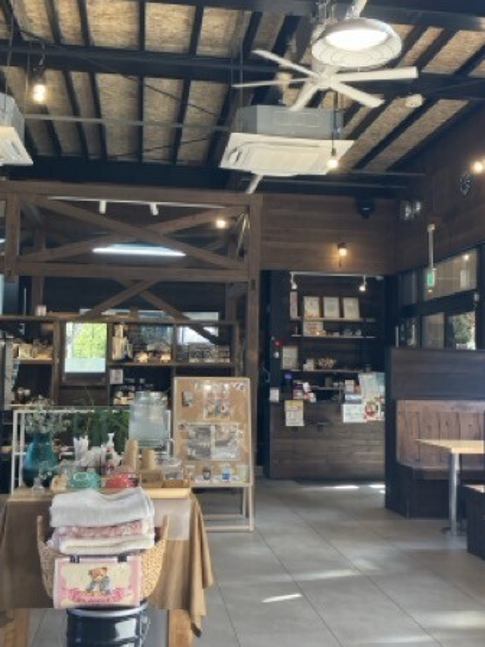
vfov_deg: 46.8
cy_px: 303
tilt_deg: +6.2
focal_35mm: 40
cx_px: 257
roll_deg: -1.5
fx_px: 747
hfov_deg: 35.9
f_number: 1.8
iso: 40
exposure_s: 1/60
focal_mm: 3.99
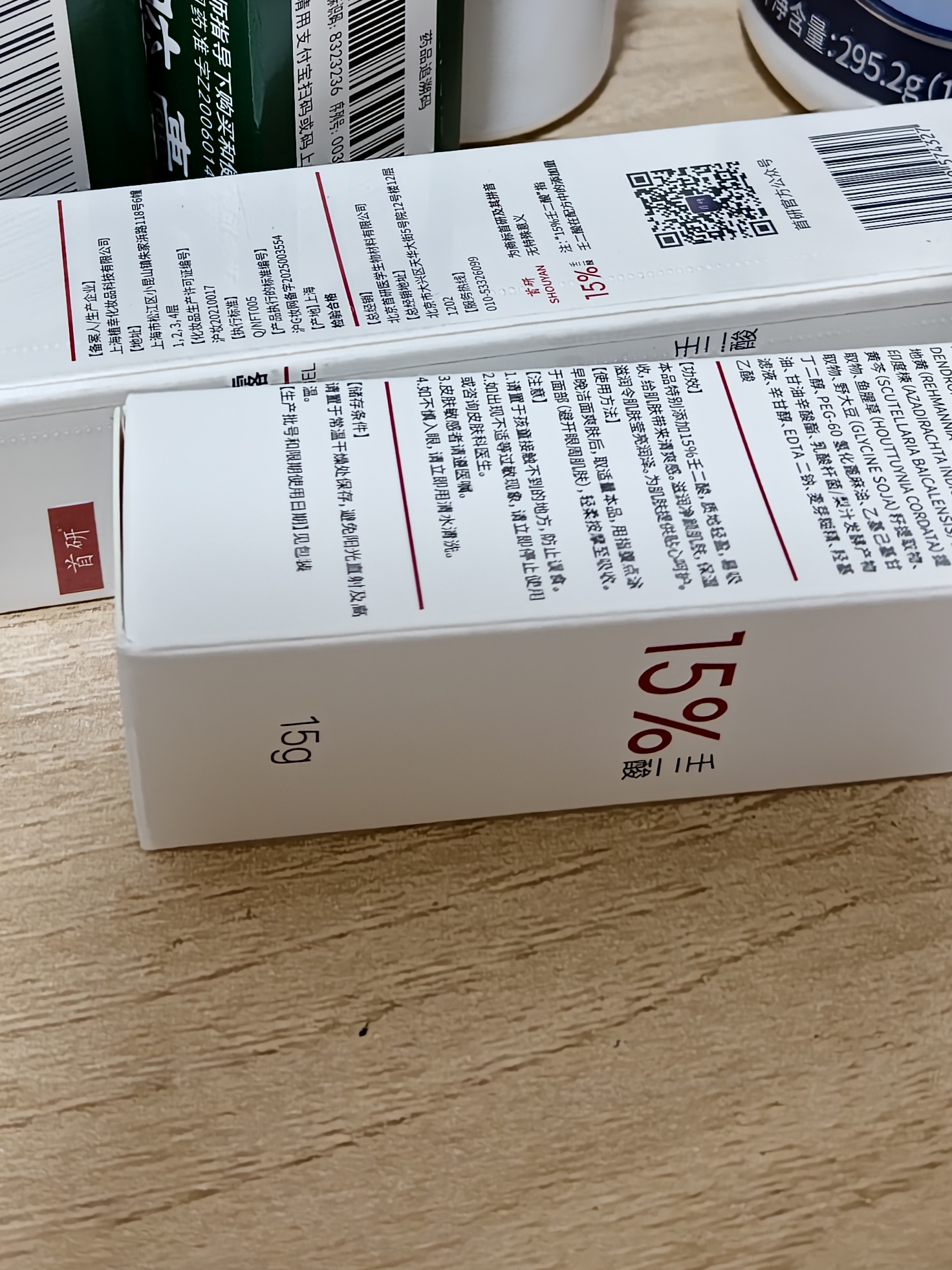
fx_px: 1760
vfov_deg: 37.6
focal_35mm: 48
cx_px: 348
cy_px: 182
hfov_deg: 30.1
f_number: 1.88
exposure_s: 1/50
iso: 464
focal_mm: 5.56
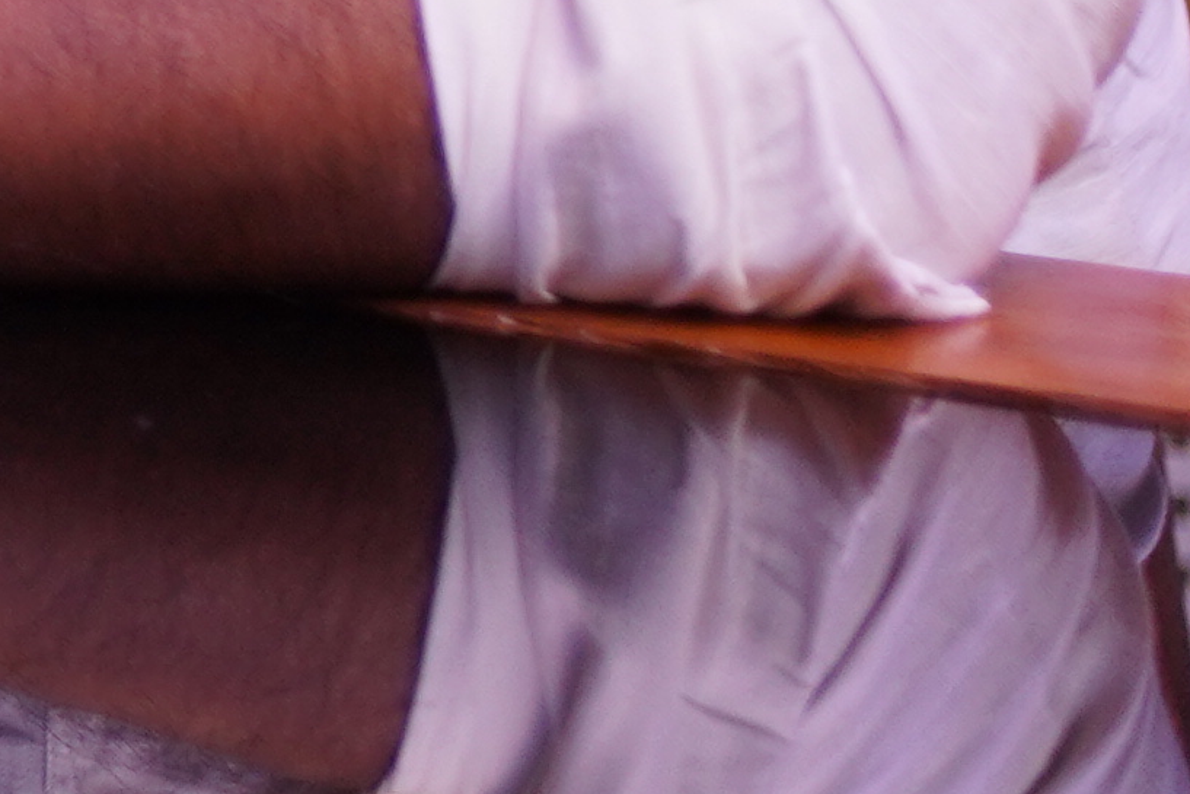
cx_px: -2534
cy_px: -1466
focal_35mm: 257
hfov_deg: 7.1
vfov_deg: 5.1
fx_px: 8496
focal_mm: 35
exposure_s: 1/100
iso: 400
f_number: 1.8
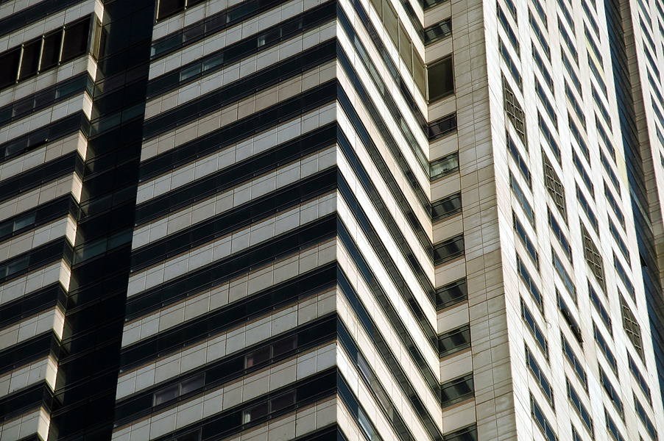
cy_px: 220
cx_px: 332
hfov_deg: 13.0
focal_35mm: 158
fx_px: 2903
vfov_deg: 8.7
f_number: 6.3
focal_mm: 105
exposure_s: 1/640
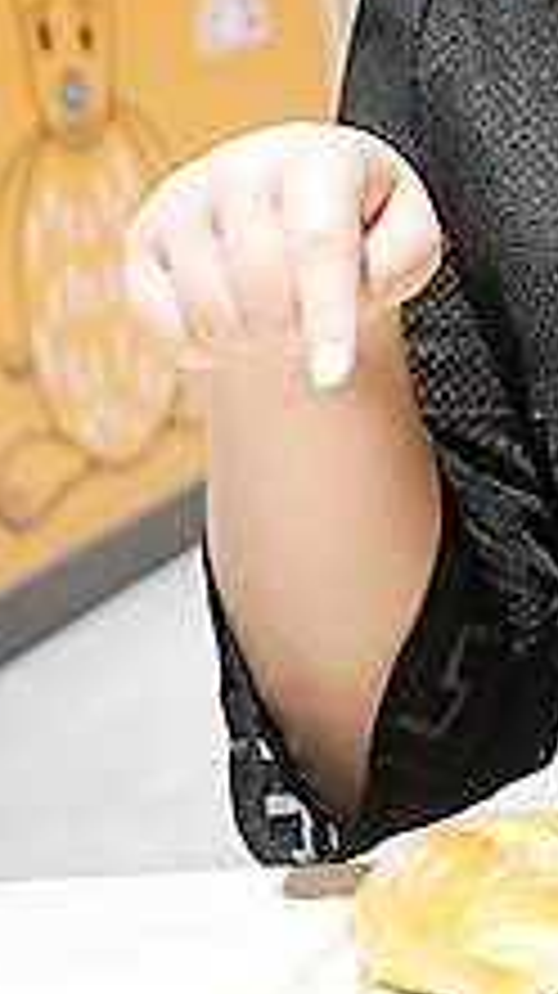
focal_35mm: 133
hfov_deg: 8.7
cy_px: 164
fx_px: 3505
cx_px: 1012
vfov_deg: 16.0
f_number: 1.7
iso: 400
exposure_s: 1/60
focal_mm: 15
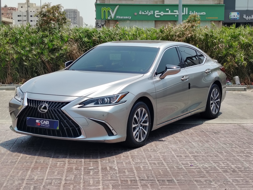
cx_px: 126
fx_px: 519
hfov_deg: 27.4
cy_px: 95
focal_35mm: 71
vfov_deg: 20.7
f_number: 1.75
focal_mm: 5.25
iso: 100
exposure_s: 1/990
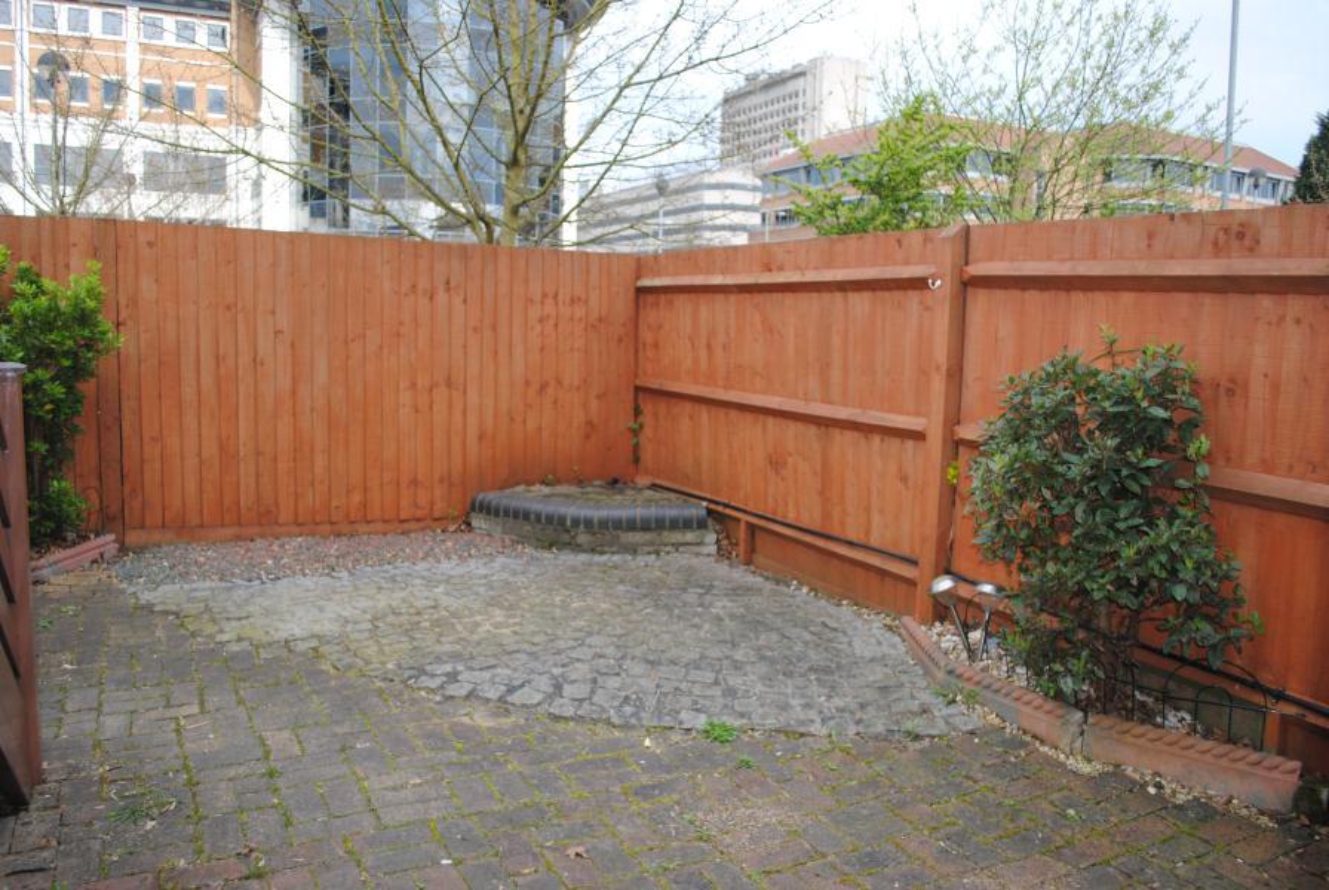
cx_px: 664
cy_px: 445
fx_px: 998
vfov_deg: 48.1
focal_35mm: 27
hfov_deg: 67.3
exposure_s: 1/200
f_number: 3.5
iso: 100
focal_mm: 18
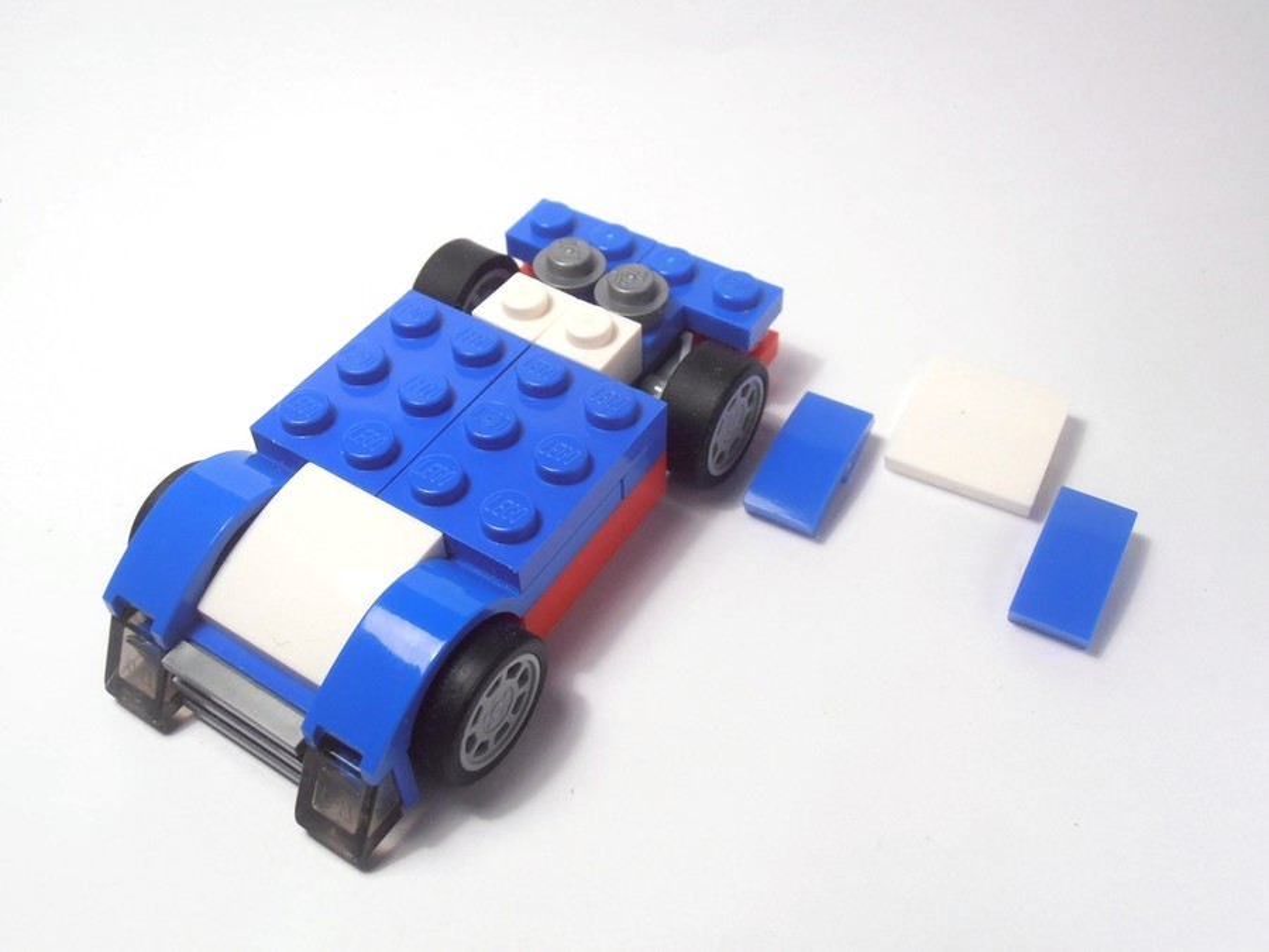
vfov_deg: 38.7
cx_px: 634
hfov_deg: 50.1
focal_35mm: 37
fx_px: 1356
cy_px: 476
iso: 80
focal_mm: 6.61
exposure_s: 1/50
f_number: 3.9
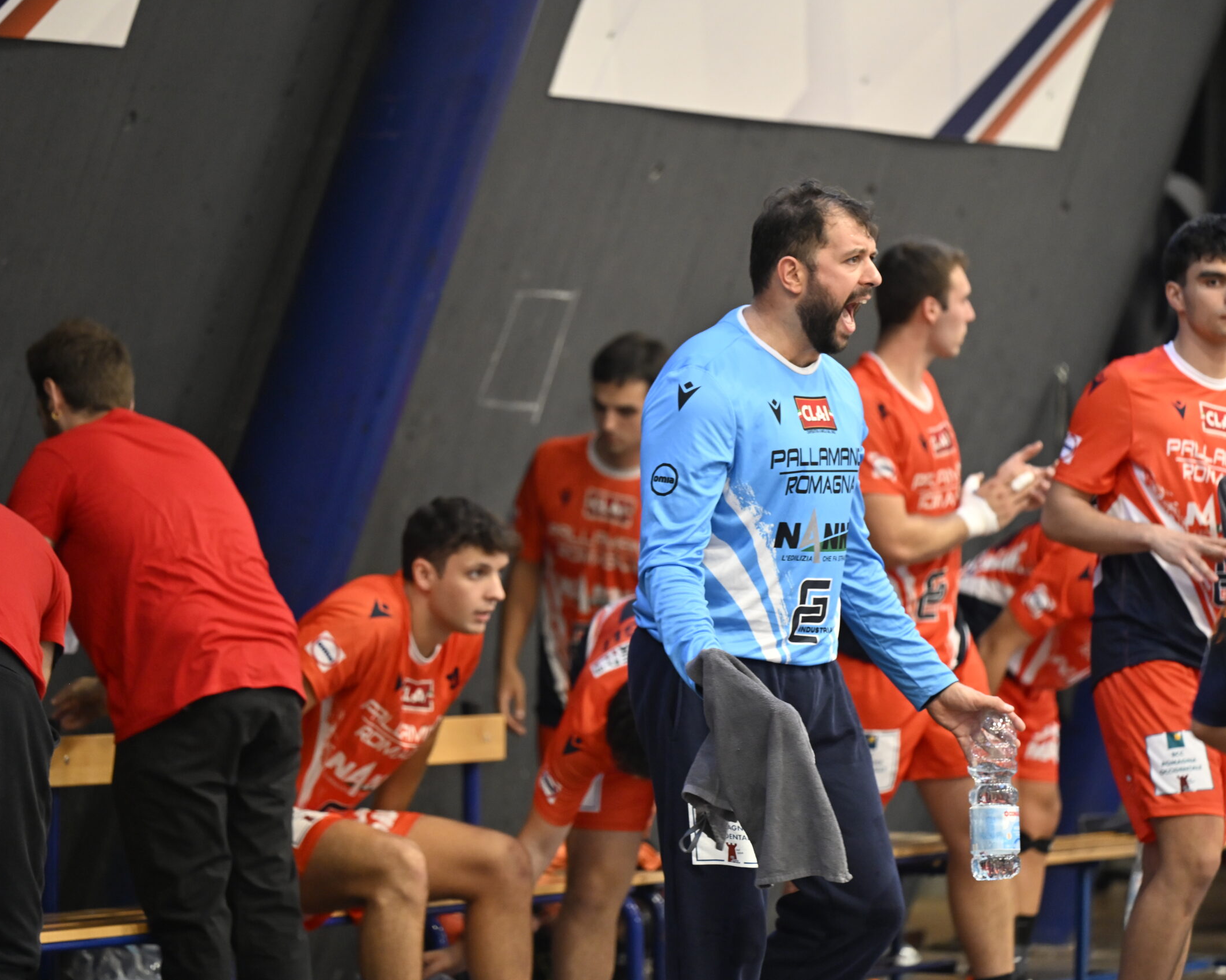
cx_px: 715
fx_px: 7366
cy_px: 490
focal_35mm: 203
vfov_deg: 7.6
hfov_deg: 9.5
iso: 2800
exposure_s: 1/250
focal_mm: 180
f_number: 2.8
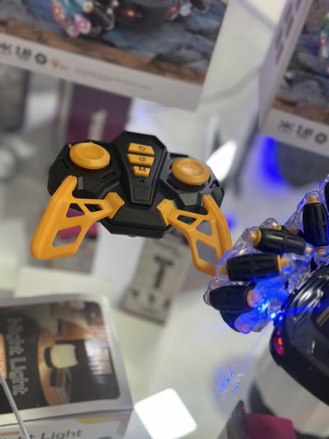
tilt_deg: -41.1
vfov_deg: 39.6
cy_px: 220
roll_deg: -16.3
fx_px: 608
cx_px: 164
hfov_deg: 30.3
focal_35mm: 48
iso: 125
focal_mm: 6.86
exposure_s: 1/50
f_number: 1.78
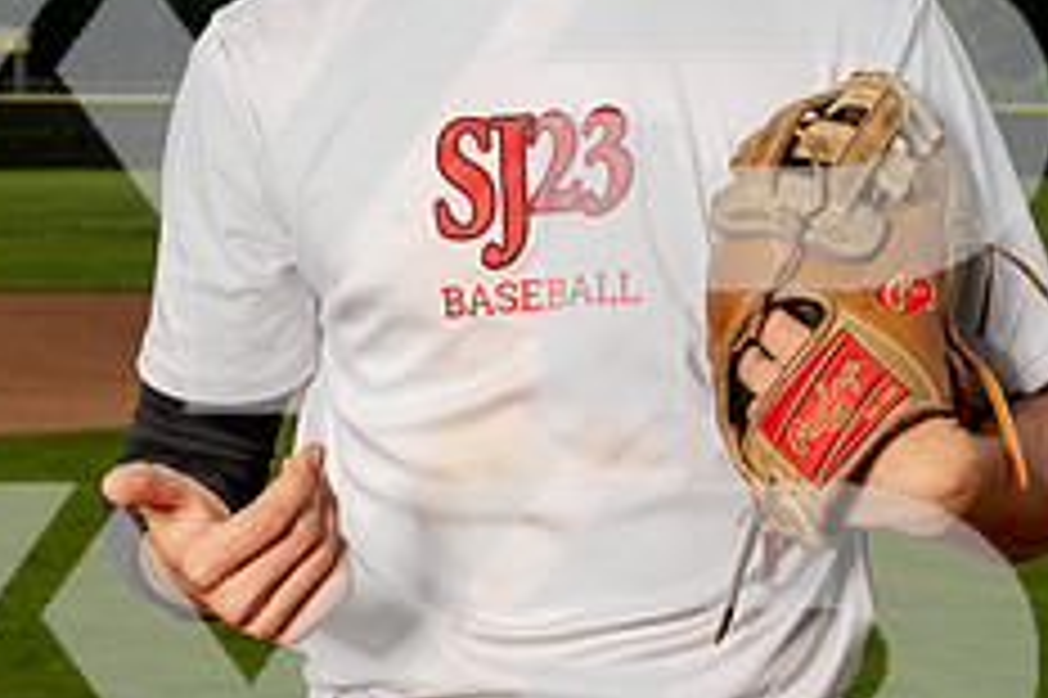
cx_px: 427
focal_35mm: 131
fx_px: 3811
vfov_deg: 10.4
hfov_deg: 15.6
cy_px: 177
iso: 50
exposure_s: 1/250
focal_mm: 50
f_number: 8
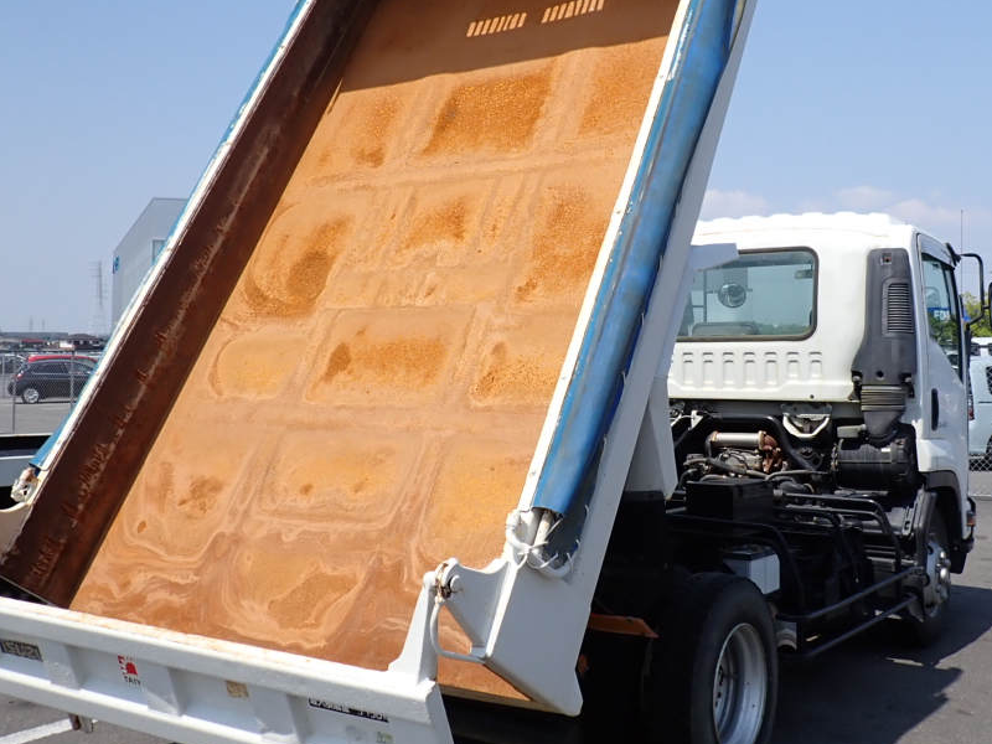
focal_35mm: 40
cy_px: 265
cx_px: 515
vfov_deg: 35.7
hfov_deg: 46.8
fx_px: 1146
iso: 100
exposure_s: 1/1600
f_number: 2.8
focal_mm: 4.5
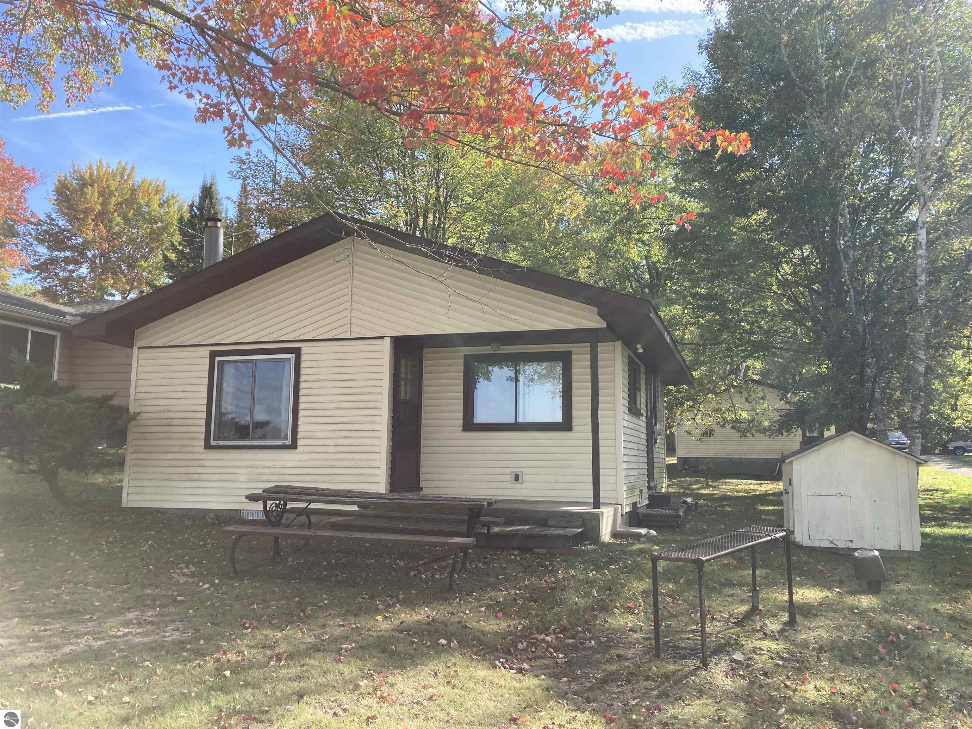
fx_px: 786
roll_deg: -0.4
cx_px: 486
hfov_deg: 63.4
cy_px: 364
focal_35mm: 28
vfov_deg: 49.7
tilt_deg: +8.9
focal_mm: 3.99
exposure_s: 1/571
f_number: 1.8
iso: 20
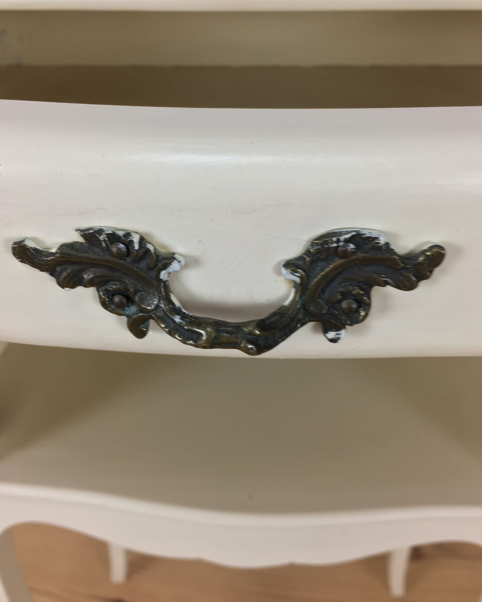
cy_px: 281
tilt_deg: -31.3
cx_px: 241
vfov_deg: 57.1
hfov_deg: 47.1
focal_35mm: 31
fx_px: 553
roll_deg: -0.8
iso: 40
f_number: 2.2
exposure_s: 1/33
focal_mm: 4.15
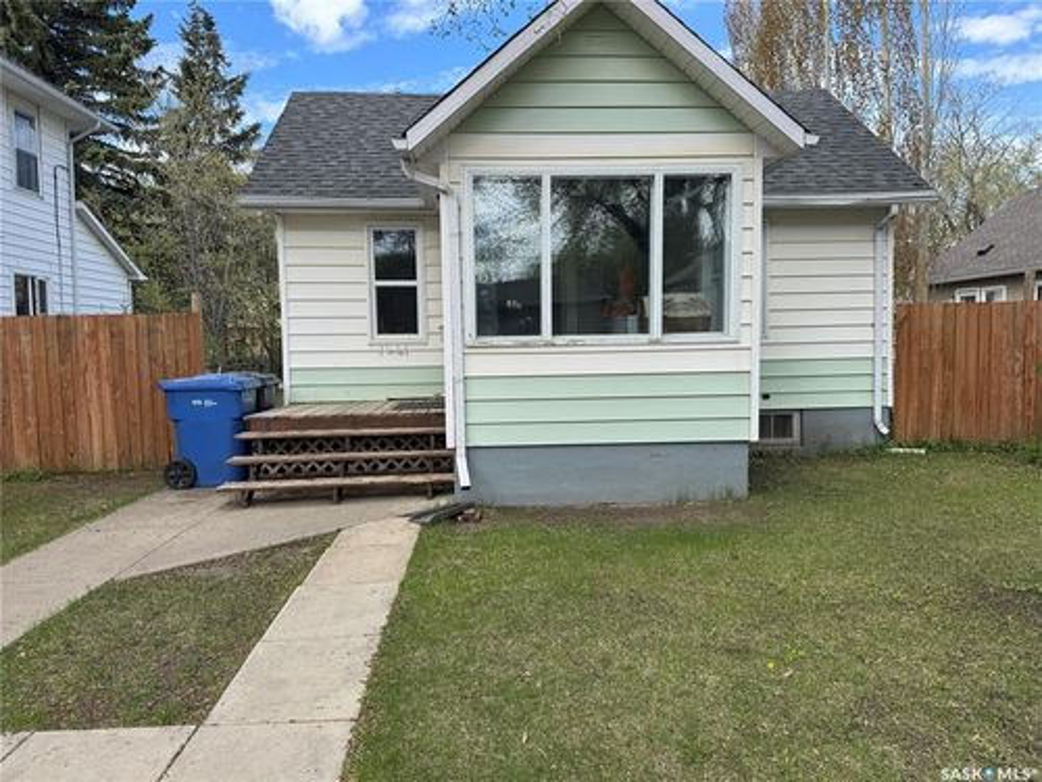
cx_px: 521
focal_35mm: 24
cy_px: 391
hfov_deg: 71.6
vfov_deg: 56.8
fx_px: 722
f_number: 1.78
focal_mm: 6.76
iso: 80
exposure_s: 1/1767
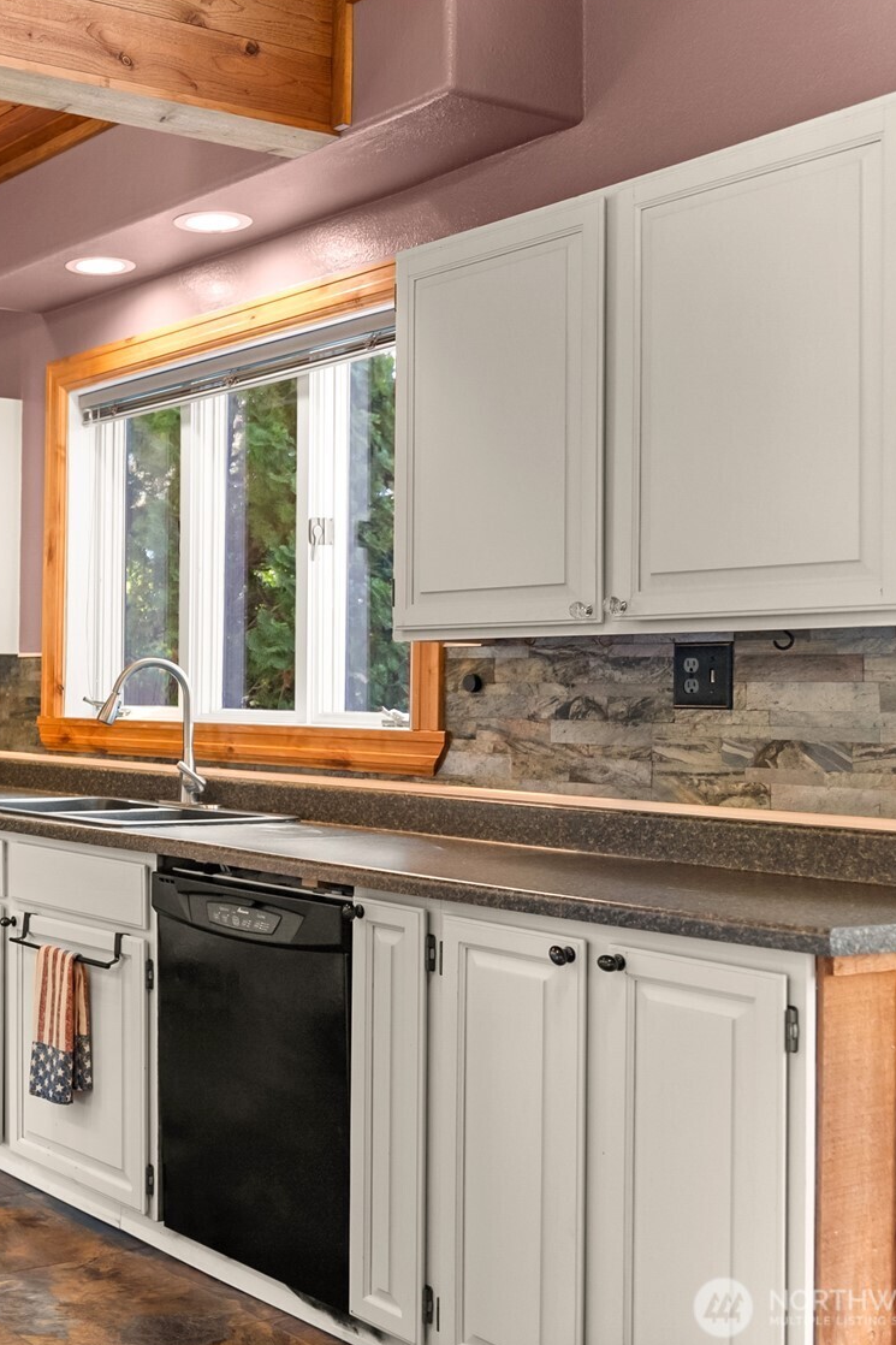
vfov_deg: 44.0
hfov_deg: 28.0
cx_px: -33
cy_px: 672
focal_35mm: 45
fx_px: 1666
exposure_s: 1/15
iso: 400
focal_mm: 29.4
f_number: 2.8
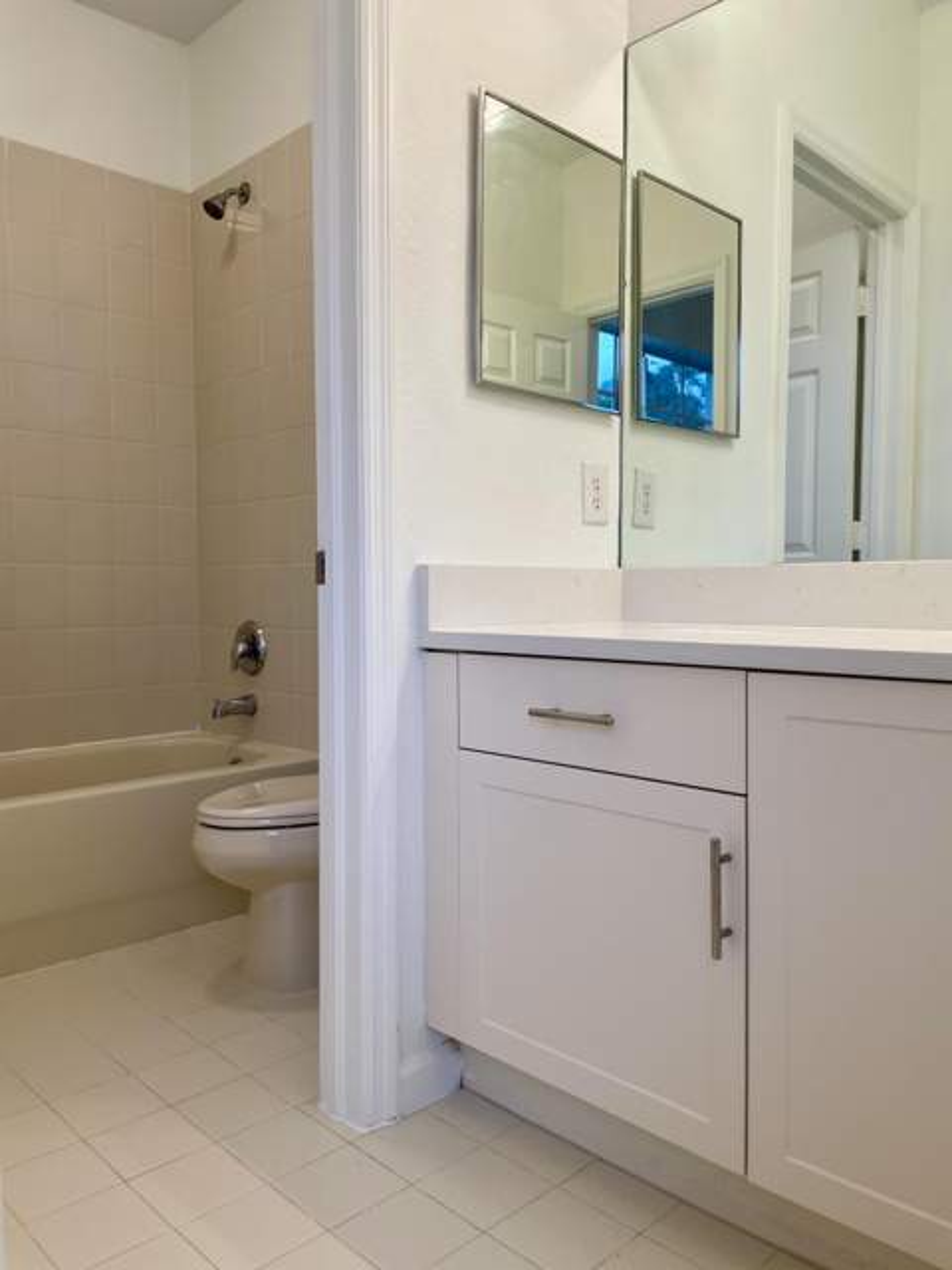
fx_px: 953
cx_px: 476
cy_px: 635
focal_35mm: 26
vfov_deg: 67.3
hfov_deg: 53.1
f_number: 1.6
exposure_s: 1/120
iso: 100
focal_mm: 4.2
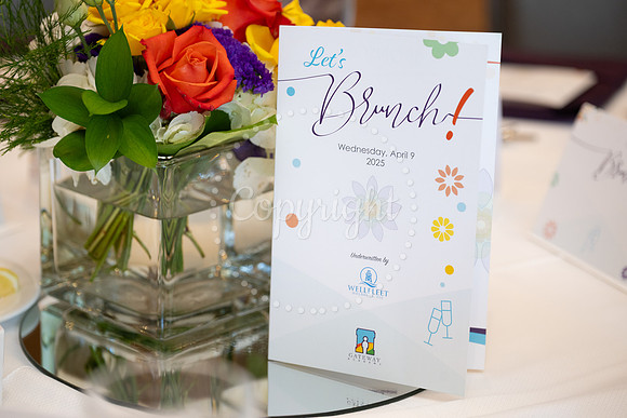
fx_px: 1916
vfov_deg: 12.5
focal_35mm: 110
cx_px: 314
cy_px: 209
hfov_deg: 18.6
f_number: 4.5
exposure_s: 1/100
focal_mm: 110
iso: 800
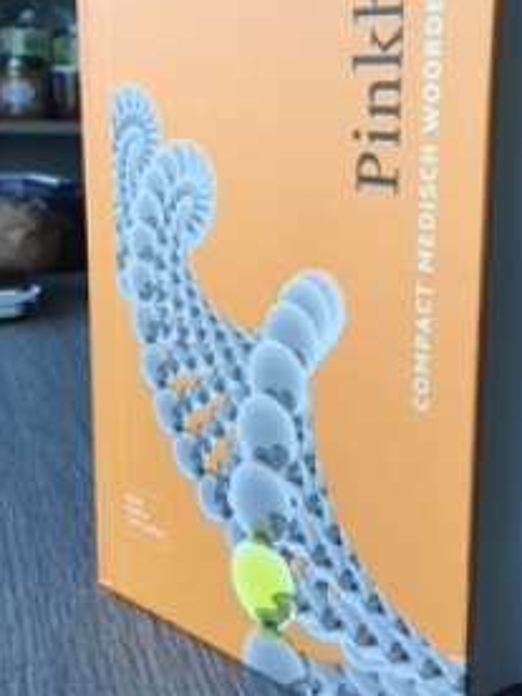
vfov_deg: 41.9
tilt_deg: -9.2
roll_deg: -0.6
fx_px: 905
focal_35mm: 45
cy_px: 280
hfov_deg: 31.9
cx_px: 353
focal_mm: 3.3
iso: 40
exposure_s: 1/33
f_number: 2.4
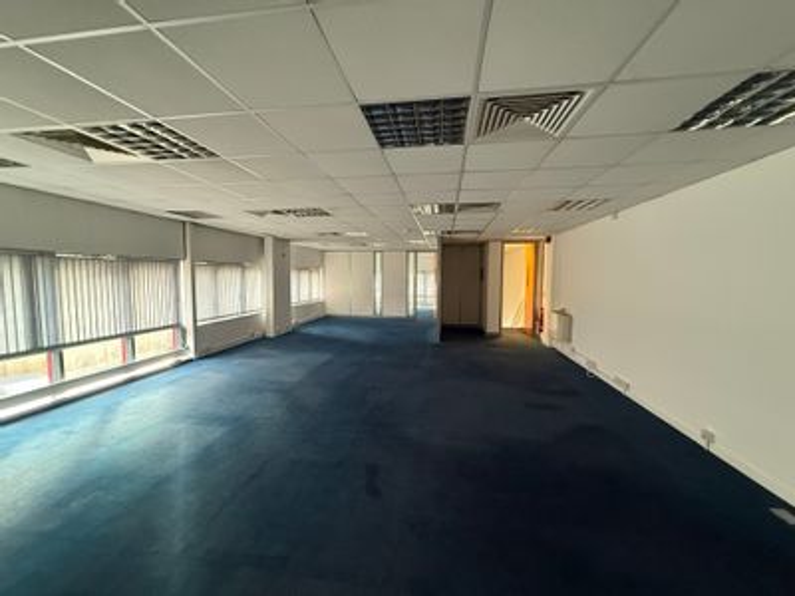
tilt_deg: -2.9
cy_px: 298
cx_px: 398
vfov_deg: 85.7
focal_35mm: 14
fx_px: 322
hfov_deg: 102.1
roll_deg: -0.7
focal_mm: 2.22
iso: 640
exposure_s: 1/60
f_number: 2.2
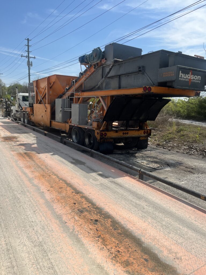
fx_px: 206
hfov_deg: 53.1
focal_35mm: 26
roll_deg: -4.3
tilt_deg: -6.7
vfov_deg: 67.3
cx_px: 103
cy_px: 138
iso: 50
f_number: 1.6
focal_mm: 5.1
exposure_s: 1/4149
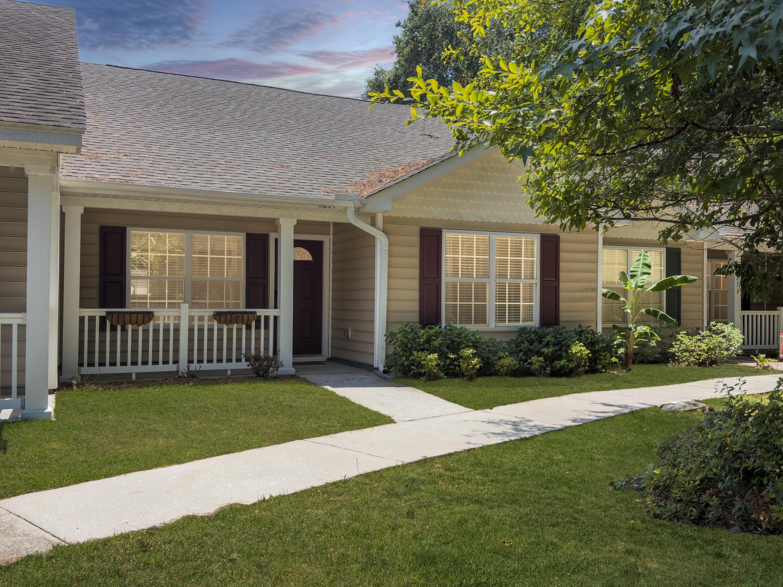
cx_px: 392
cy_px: 294
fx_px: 746
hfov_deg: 55.4
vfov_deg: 42.9
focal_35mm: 33
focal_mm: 6.76
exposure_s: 1/2300
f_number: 1.8
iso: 64
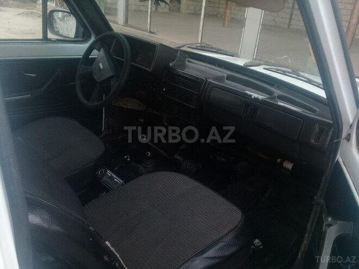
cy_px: 134
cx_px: 180
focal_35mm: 31
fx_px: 321
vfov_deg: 45.4
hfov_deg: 58.4
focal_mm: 3.3
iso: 64
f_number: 2.2
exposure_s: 1/124
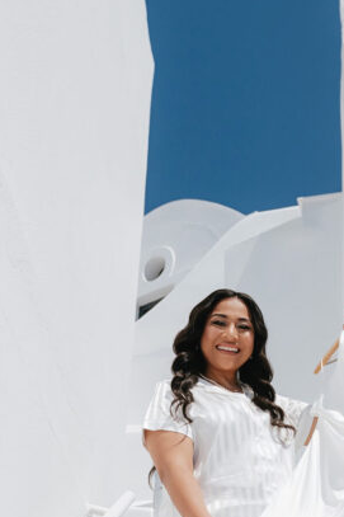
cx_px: 282
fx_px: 975
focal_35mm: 68
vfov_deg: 28.2
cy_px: 497
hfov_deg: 19.8
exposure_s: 1/2500
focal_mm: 24
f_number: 4.5
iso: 100
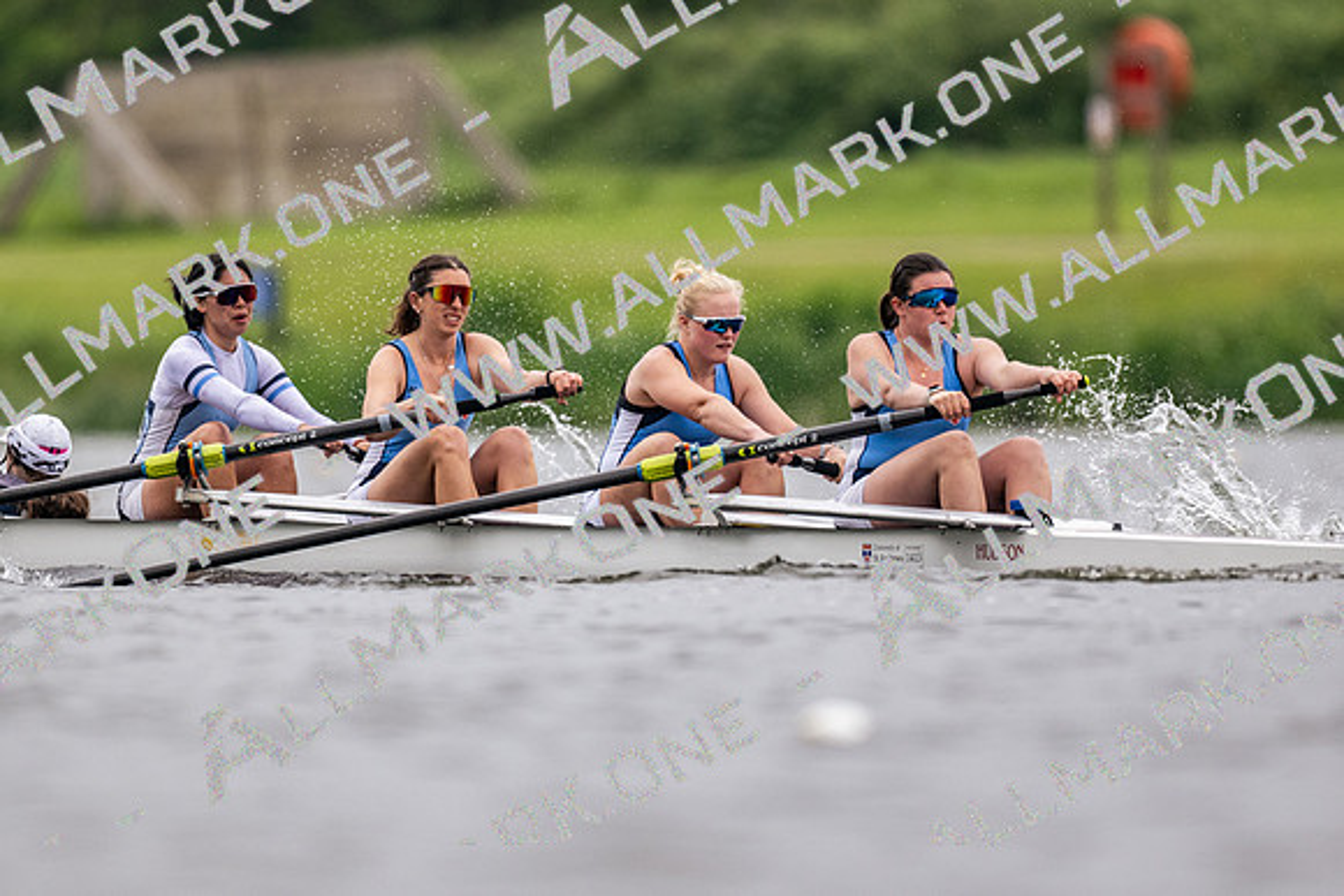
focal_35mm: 900
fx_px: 33624
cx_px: 672
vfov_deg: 1.5
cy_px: 448
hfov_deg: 2.3
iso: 500
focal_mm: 600
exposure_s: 1/2000
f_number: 4
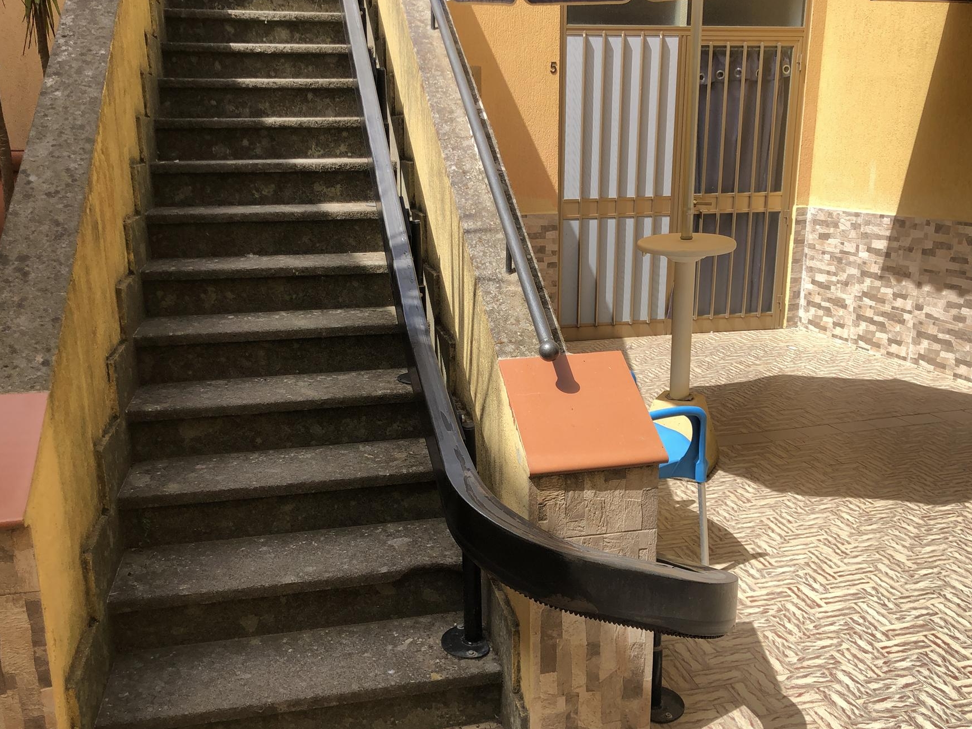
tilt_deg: -14.7
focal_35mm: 31
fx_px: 871
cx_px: 474
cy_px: 392
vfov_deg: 45.4
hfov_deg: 58.3
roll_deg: +0.7
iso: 20
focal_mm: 4
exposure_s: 1/873
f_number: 1.8
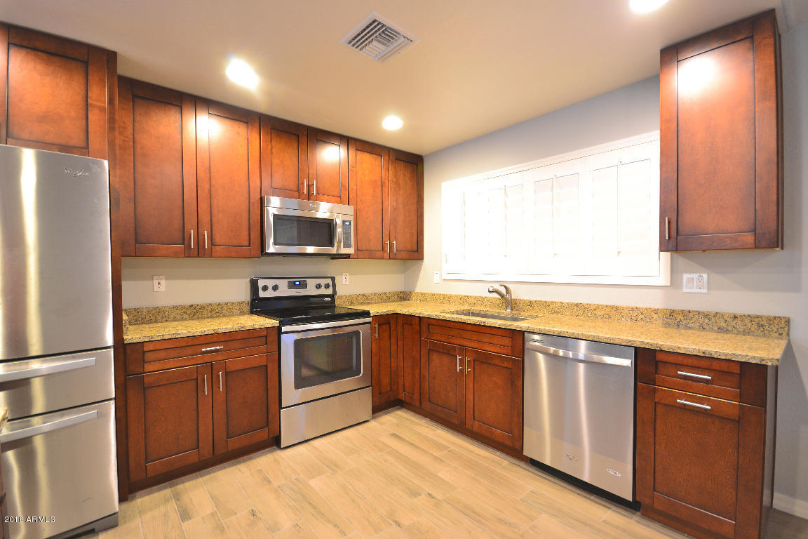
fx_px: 337
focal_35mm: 15
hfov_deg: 100.4
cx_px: 404
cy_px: 270
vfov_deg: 77.3
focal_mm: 10
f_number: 4
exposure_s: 1/1.6
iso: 100
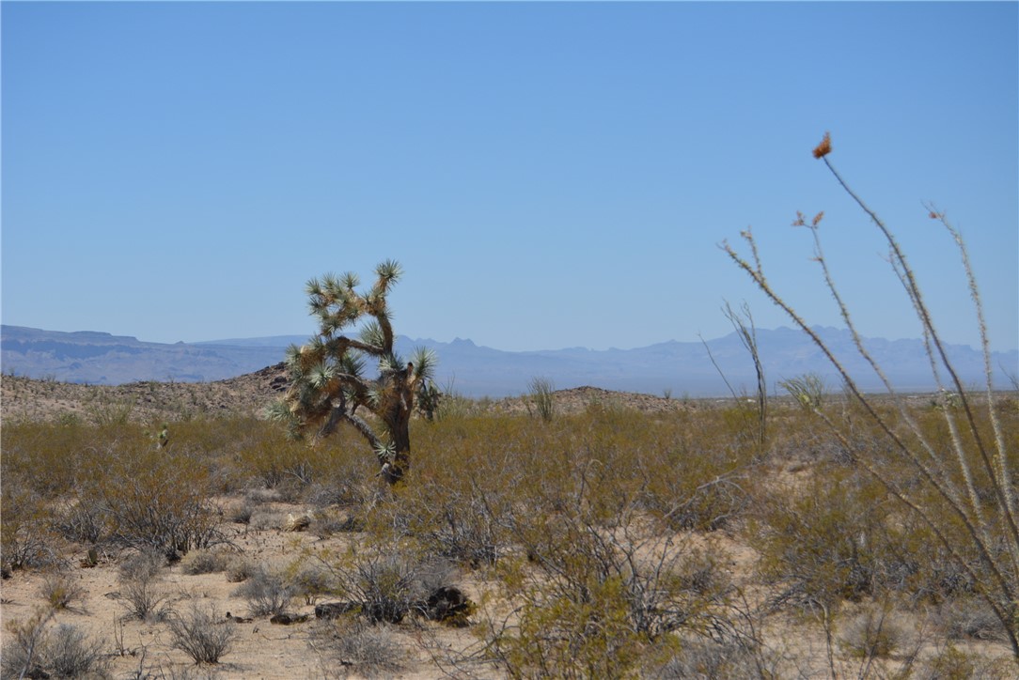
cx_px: 510
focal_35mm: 82
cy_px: 340
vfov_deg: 16.6
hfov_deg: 24.6
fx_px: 2336
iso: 400
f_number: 7.1
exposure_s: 1/2000
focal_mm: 55
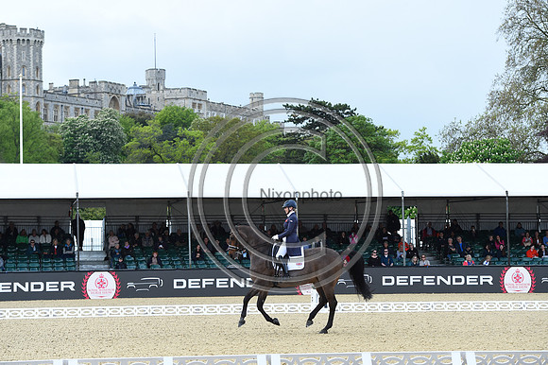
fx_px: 1521
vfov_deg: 13.7
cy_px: 182
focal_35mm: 100
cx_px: 274
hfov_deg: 20.4
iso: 800
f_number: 5
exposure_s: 1/1600
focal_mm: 100
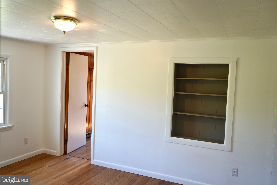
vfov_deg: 45.0
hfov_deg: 63.7
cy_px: 92
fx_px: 223
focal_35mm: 29
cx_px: 138
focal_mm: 29
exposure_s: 1/160
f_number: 4
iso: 640
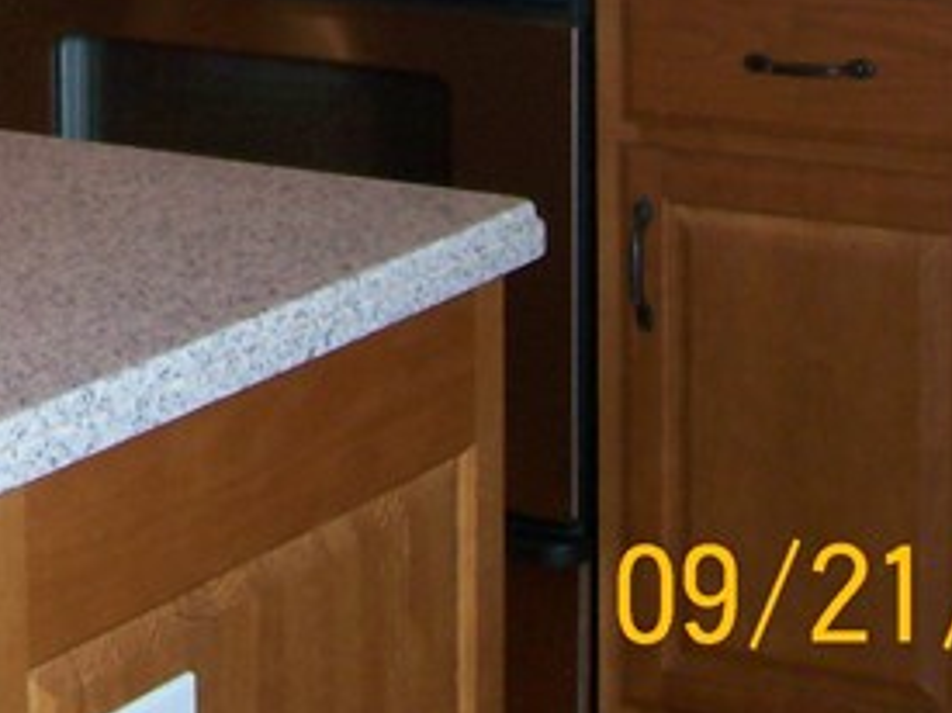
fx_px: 3684
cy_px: -415
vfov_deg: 10.6
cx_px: -336
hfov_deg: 14.1
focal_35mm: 134
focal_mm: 6
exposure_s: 1/64
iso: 80
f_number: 2.7
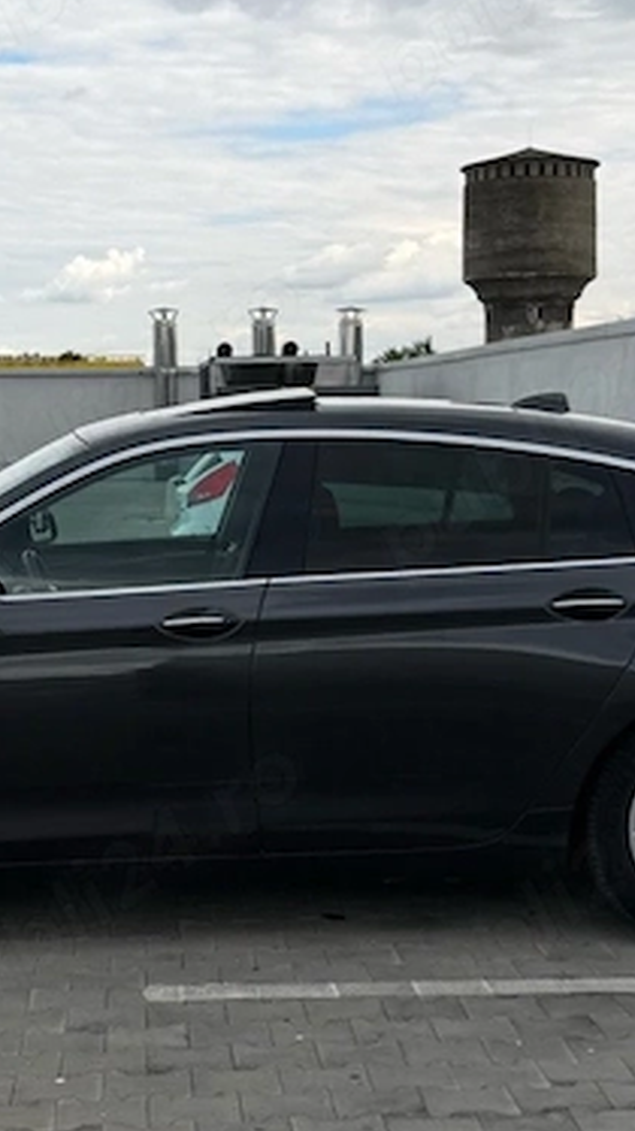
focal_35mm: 56
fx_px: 1679
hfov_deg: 21.4
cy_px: 496
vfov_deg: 37.2
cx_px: 224
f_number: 1.78
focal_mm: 6.76
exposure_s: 1/2299
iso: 80
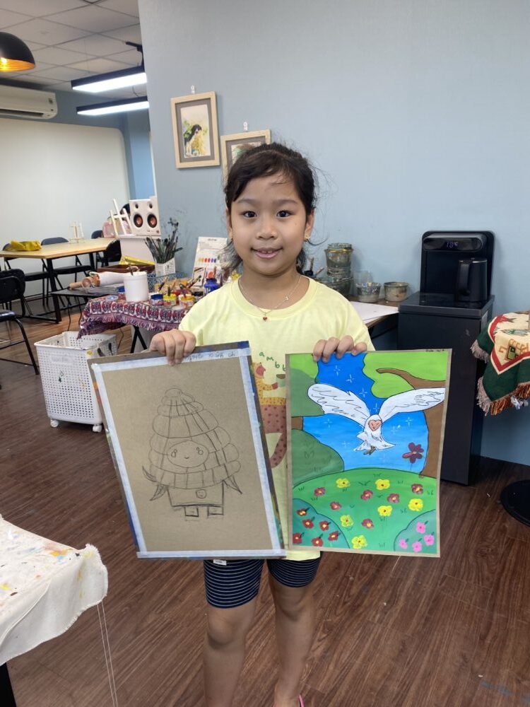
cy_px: 354
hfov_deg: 53.1
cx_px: 265
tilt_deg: -15.3
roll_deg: +2.2
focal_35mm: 26
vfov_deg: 67.3
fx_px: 531
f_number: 1.8
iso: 64
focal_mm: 4.25
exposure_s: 1/100
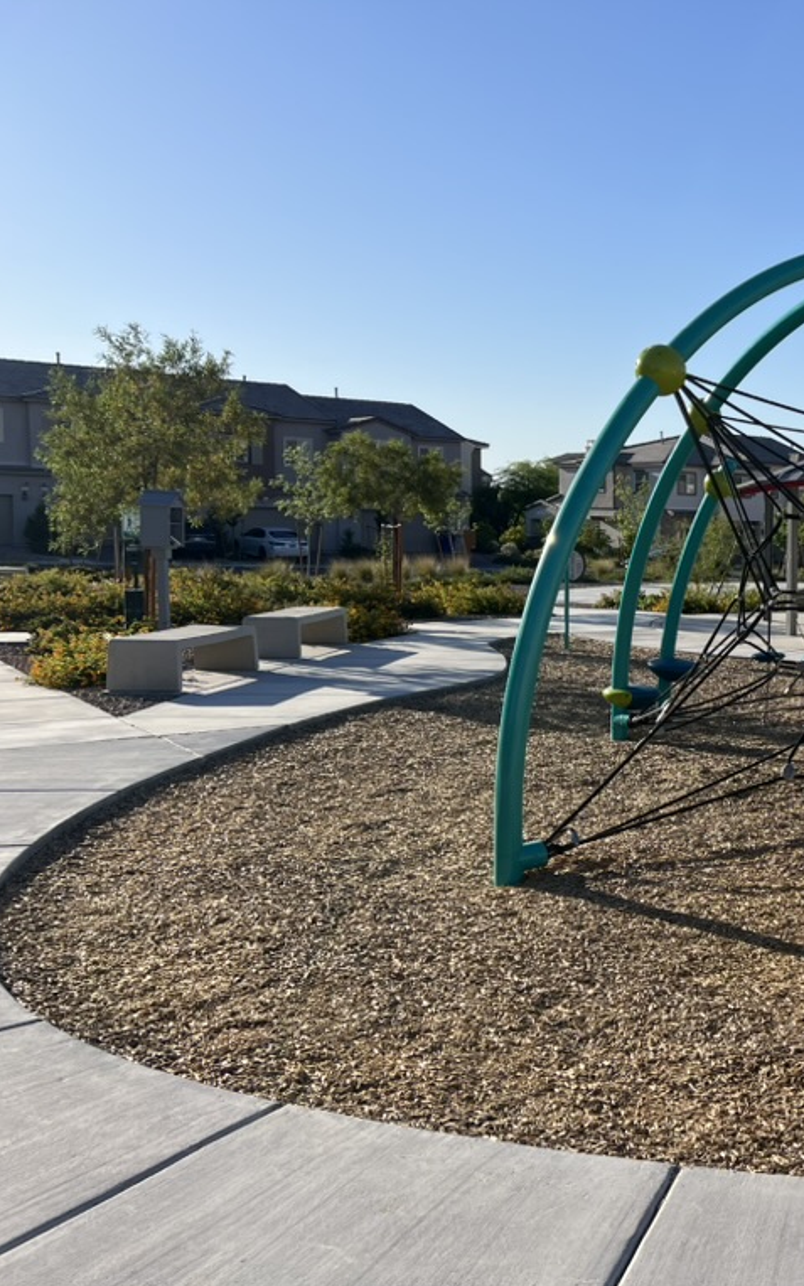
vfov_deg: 52.7
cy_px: 644
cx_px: 848
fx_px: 1297
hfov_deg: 31.2
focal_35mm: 37
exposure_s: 1/3968
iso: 50
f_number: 1.5
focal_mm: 5.7
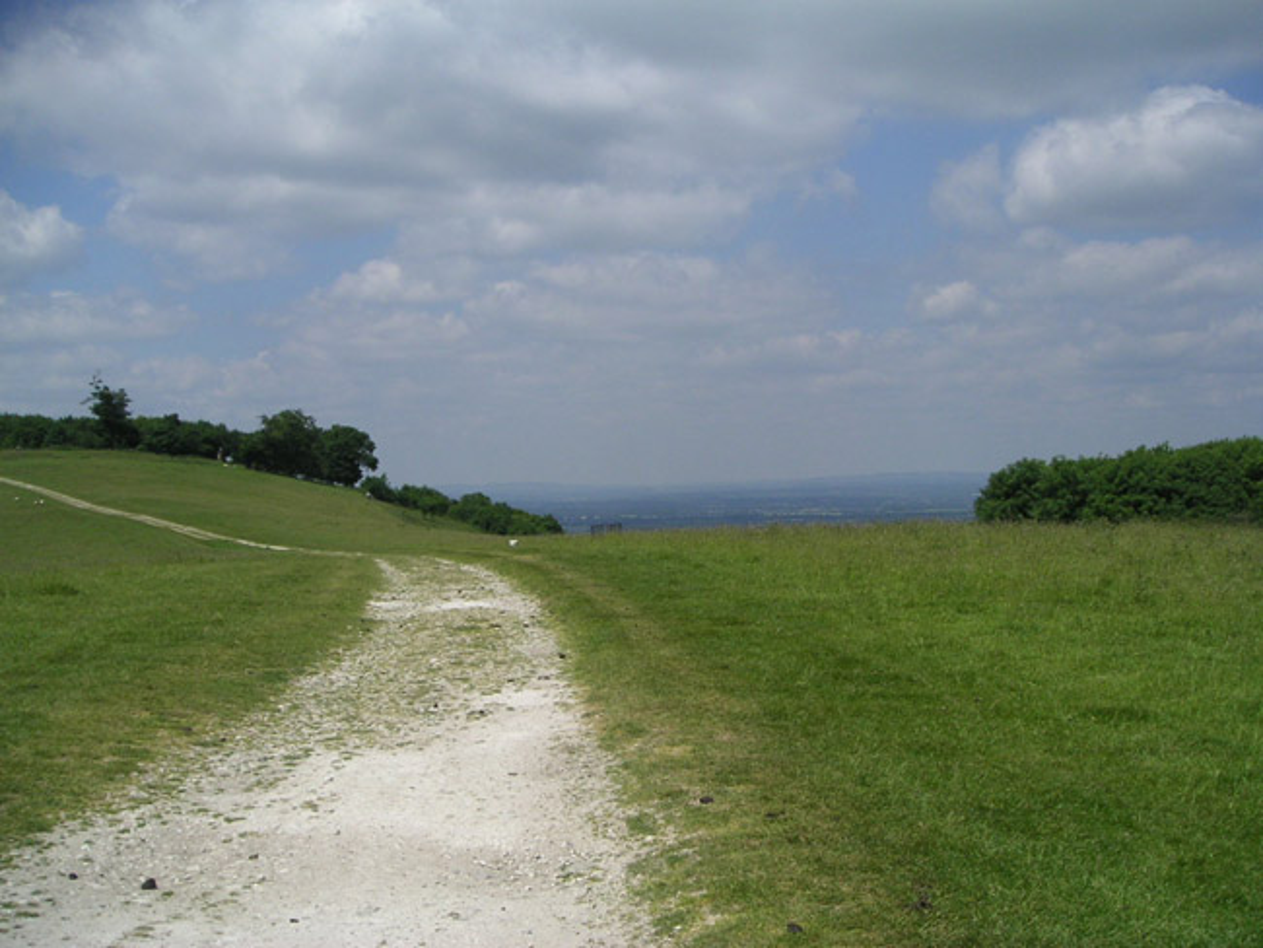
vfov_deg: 34.4
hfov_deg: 44.8
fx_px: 1533
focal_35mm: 42
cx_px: 632
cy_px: 474
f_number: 6.7
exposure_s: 1/350
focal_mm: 6.5
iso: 50
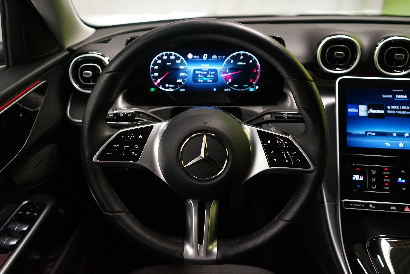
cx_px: 205
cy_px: 137
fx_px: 330
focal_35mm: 29
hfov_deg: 63.7
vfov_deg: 45.0
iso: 3200
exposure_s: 1/60
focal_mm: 29
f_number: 3.5
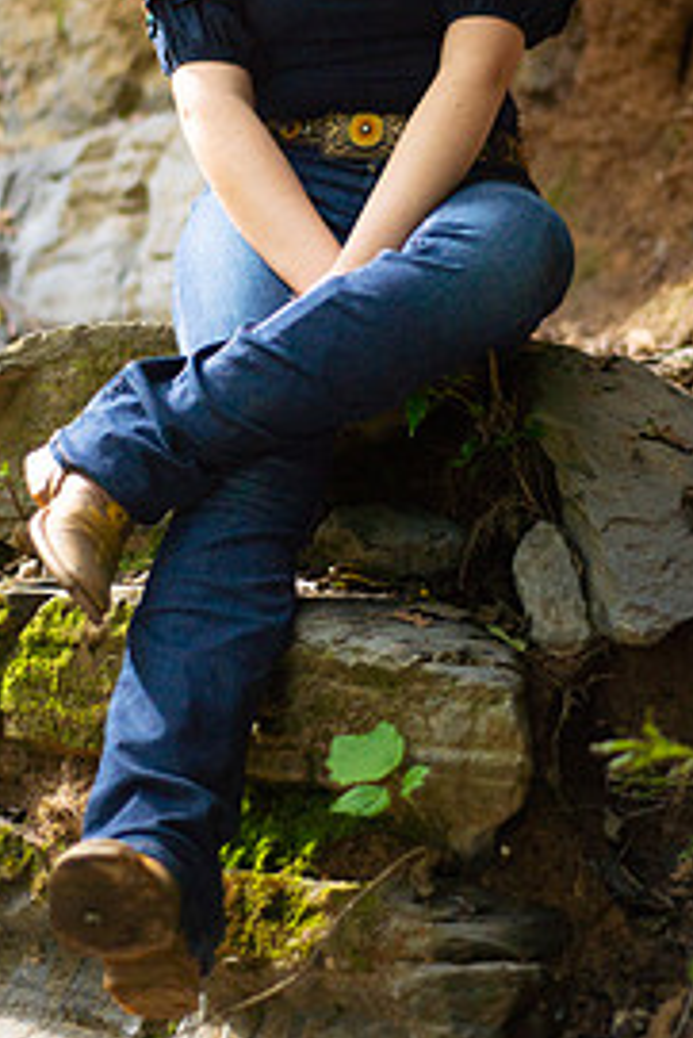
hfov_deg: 16.5
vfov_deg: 24.2
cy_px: 257
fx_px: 2393
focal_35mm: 83
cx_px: 387
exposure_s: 1/4000
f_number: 1.8
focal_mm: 50
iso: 400
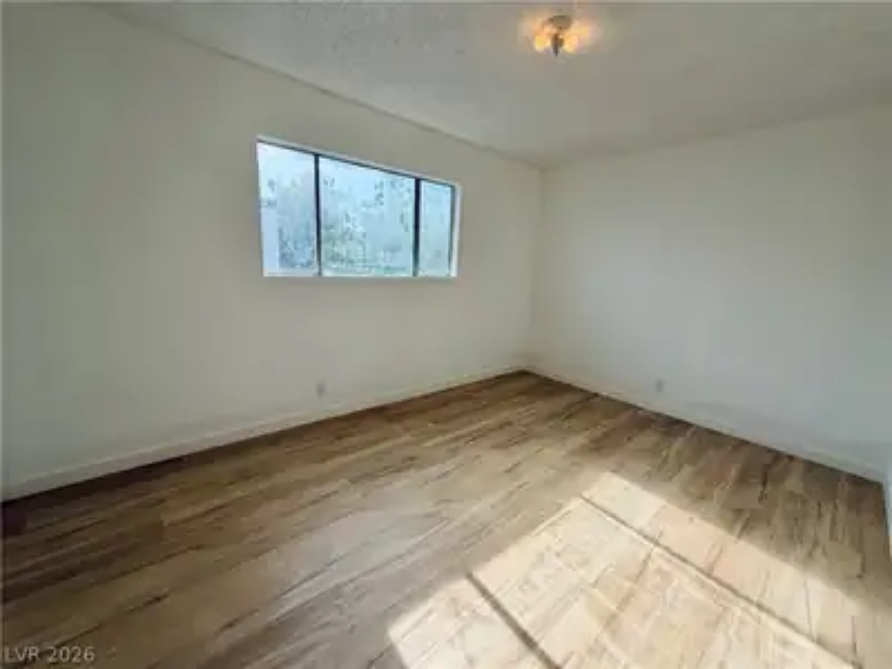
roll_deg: -2.5
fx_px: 361
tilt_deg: -11.2
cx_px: 446
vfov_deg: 85.7
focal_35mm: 14
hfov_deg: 102.1
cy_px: 334
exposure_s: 1/502
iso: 64
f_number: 2.2
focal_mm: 2.22
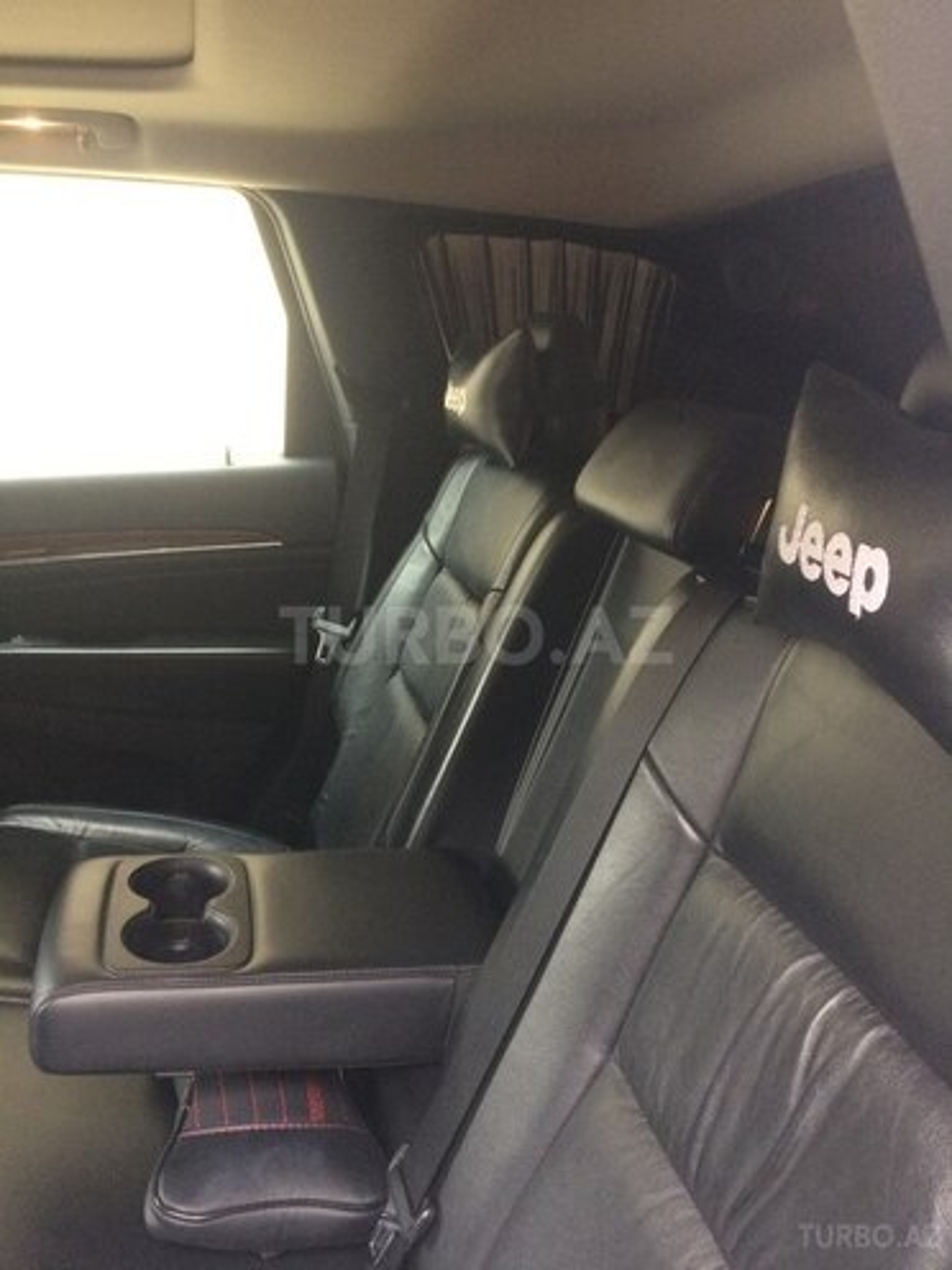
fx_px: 1063
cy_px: 635
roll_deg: -2.9
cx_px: 476
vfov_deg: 61.7
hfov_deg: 48.2
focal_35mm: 29
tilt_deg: -23.0
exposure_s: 1/33
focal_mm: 4.15
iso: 250
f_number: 2.2
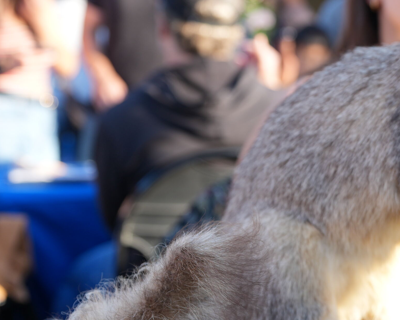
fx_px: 935
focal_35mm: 79
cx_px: 397
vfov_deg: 19.4
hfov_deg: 23.2
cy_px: 156
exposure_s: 1/320
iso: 160
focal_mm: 30
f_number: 2.8
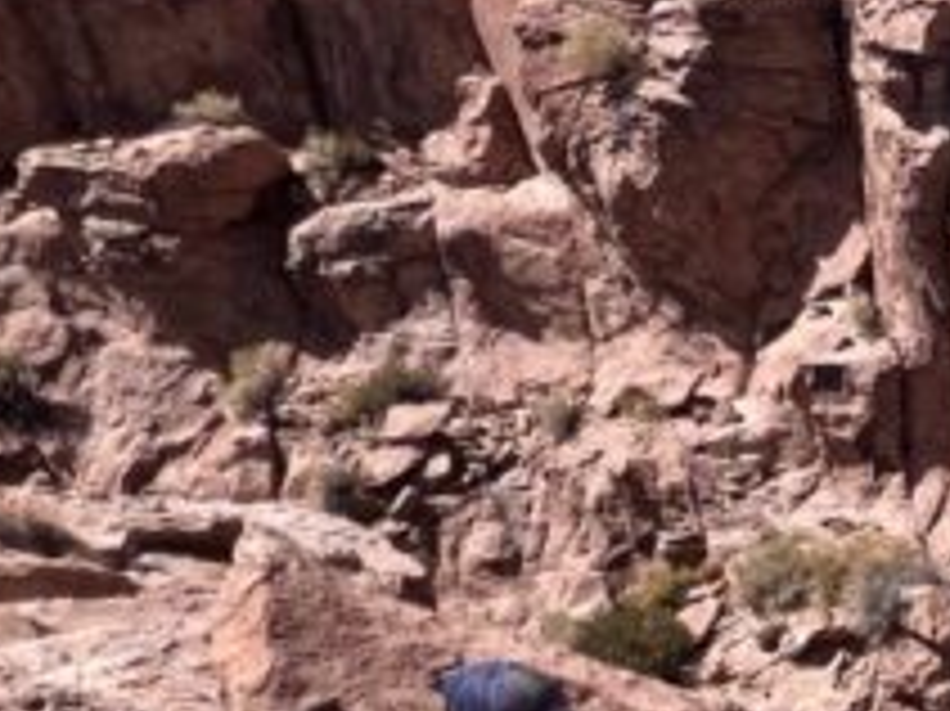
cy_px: 873
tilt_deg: -28.6
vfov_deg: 21.5
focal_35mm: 63
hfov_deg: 20.8
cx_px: 1729
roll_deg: -1.3
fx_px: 1728
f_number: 1.8
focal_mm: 1.57
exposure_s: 1/1623
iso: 32
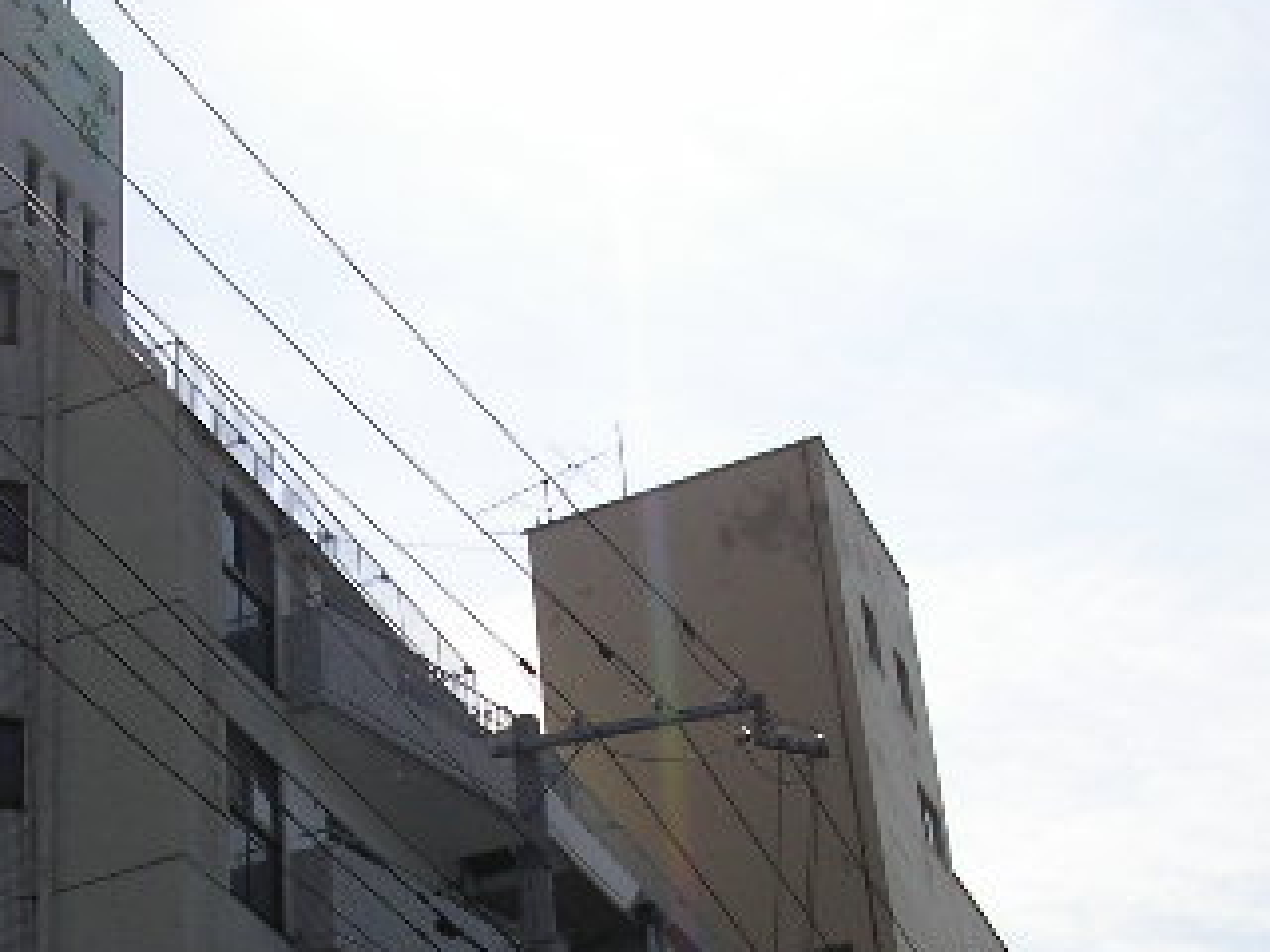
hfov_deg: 25.4
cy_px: 865
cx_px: 333
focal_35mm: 76
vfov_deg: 19.0
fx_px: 2788
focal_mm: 5.8
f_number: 4.1
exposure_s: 1/2000
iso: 71
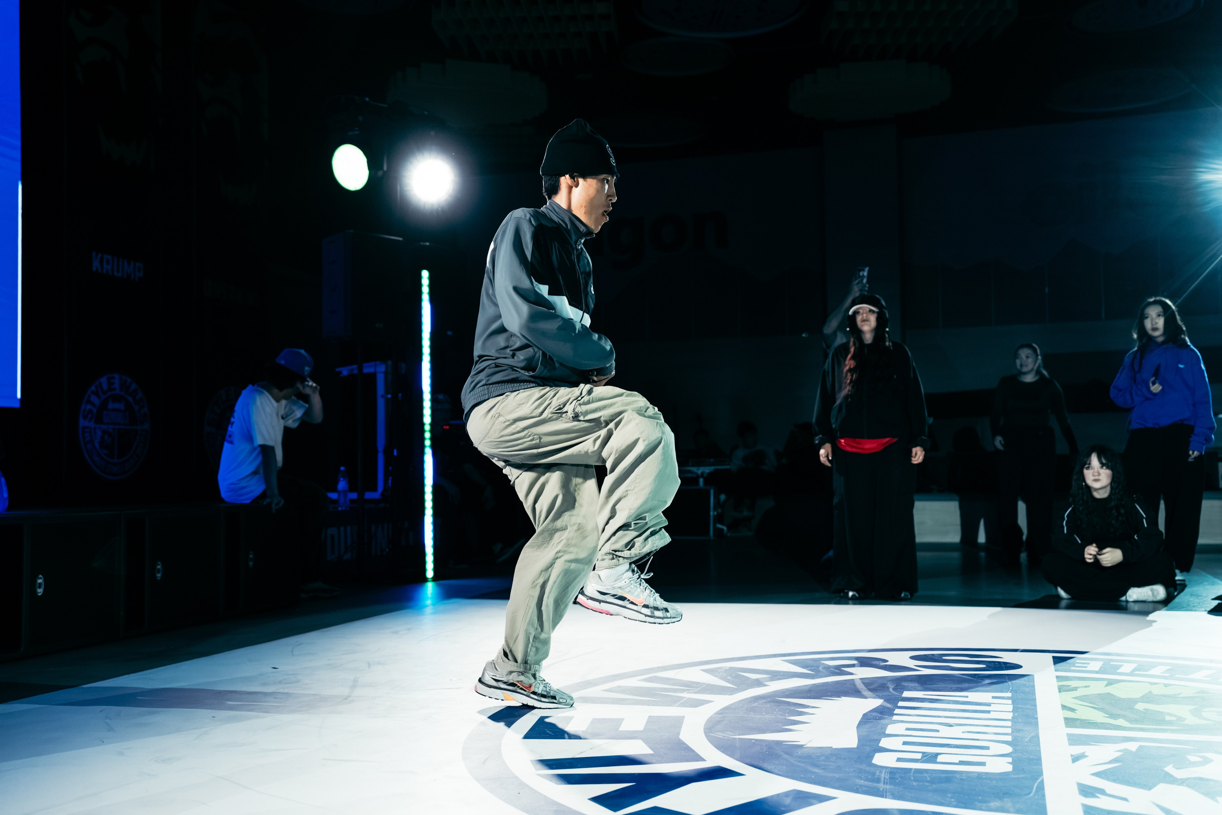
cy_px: 408
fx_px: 1290
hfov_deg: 50.7
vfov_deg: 35.1
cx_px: 611
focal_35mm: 38
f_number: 2.8
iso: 3200
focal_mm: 38
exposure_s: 1/800
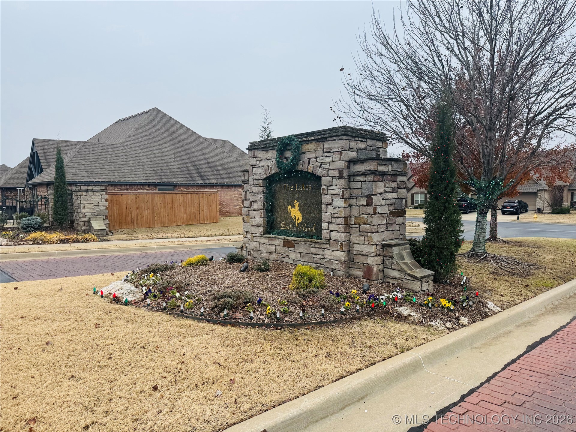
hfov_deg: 71.6
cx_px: 288
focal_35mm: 24
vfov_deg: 56.8
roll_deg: +0.8
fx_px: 399
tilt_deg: -3.2
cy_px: 216
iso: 80
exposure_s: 1/1339
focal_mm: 6.76
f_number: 1.78
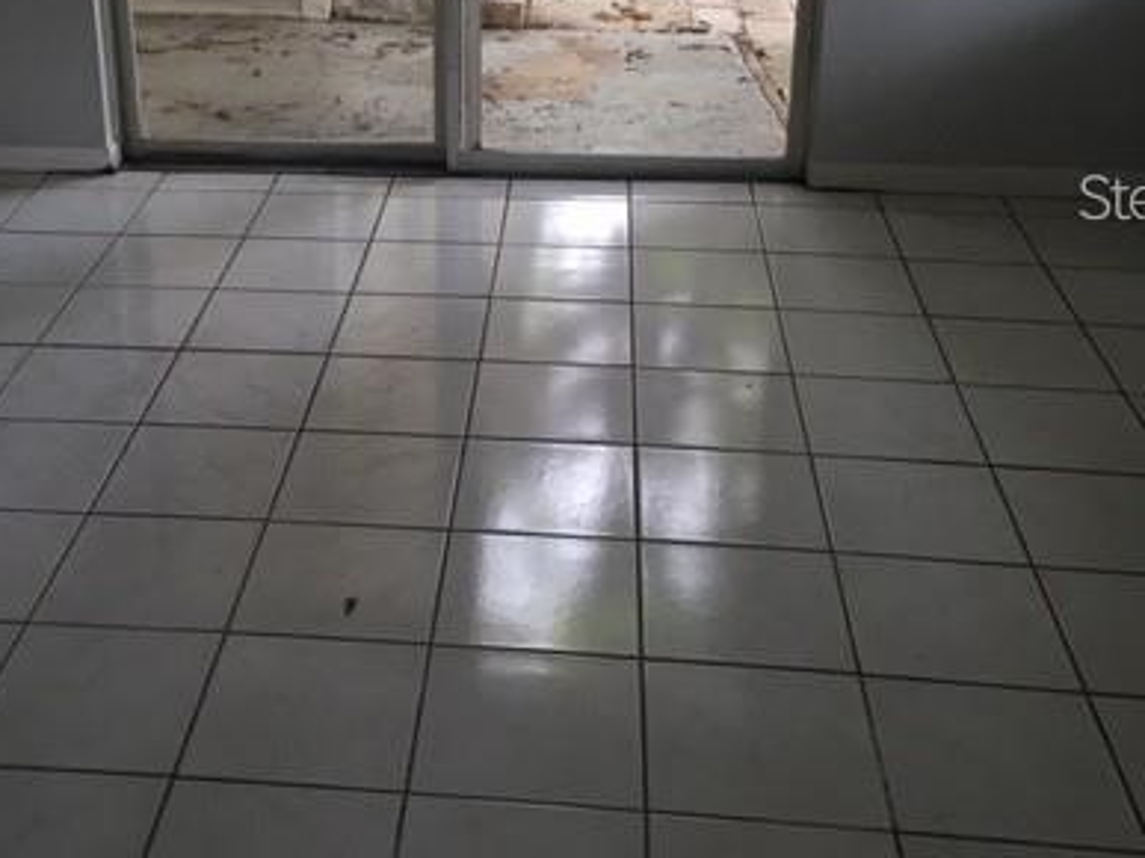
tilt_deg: -22.0
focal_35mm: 48
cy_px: 195
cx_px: 411
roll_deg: +2.4
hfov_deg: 39.3
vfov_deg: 29.7
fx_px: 1587
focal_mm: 4.15
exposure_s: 1/30
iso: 32
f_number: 2.2
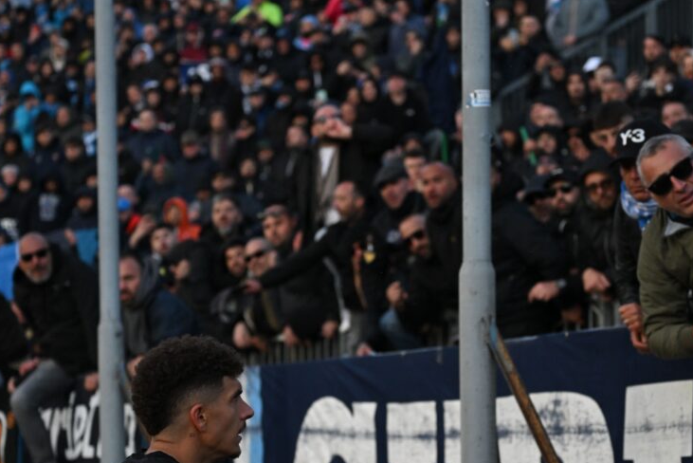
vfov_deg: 9.8
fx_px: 2696
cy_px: 308
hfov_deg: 14.6
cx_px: 383
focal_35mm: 140
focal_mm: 100
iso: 3200
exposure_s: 1/1250
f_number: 4.5
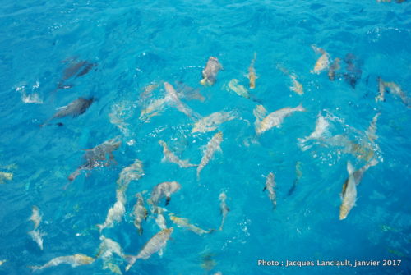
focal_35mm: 46
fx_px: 532
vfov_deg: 29.0
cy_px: 138
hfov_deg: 42.3
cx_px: 206
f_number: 25
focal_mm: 31
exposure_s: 1/50
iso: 500
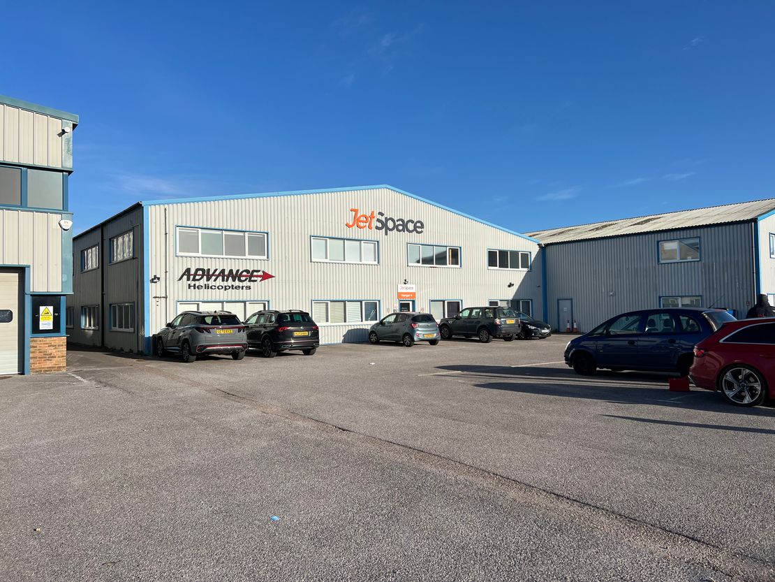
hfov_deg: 67.3
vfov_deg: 53.1
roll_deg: +0.6
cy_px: 291
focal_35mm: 26
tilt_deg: +1.6
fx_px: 582
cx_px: 388
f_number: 1.5
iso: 50
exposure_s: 1/5587
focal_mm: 5.7
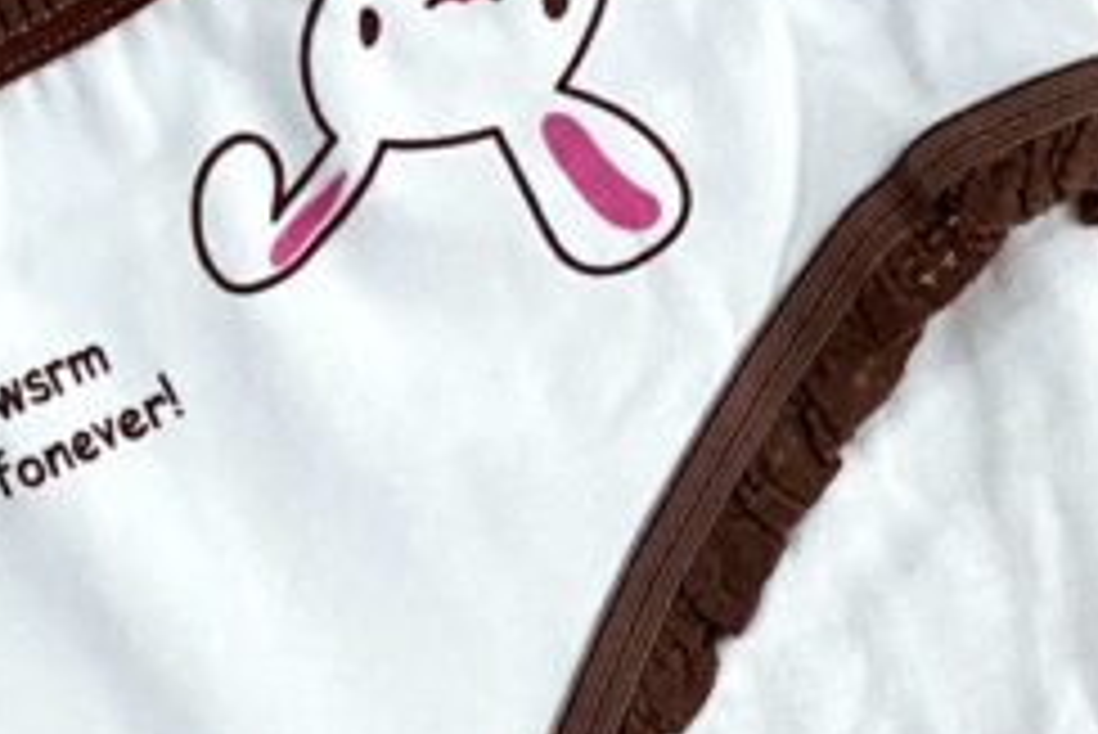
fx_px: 3601
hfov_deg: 16.9
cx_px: -27
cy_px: 894
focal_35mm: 118
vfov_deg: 11.4
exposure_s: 1/50
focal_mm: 4.25
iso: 320
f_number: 1.8
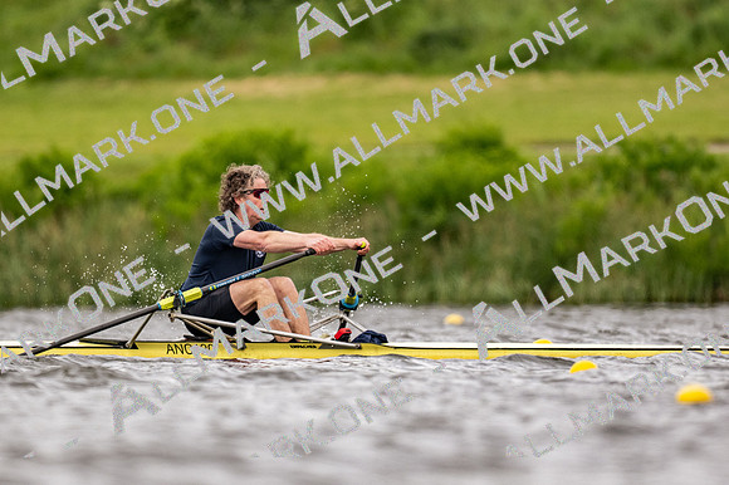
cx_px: 364
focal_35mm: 900
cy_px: 242
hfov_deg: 2.3
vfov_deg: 1.5
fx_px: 18214
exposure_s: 1/2500
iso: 800
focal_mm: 600
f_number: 4
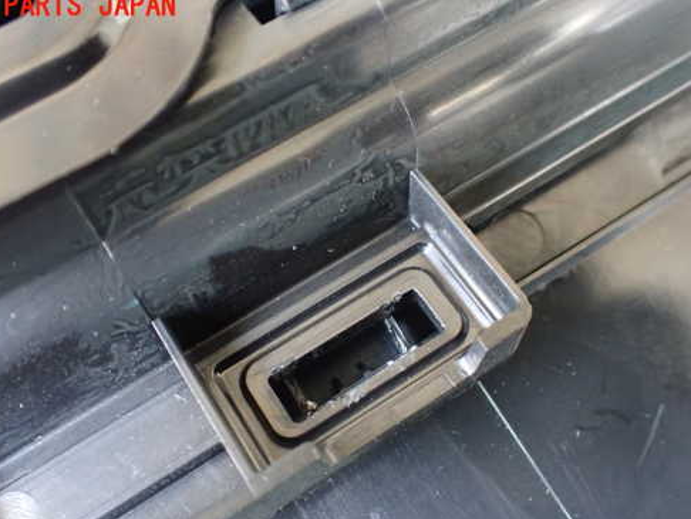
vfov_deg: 38.6
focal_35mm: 37
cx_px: 344
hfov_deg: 50.1
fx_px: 739
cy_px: 309
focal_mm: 5.4
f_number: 2.3
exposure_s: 1/50
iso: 800
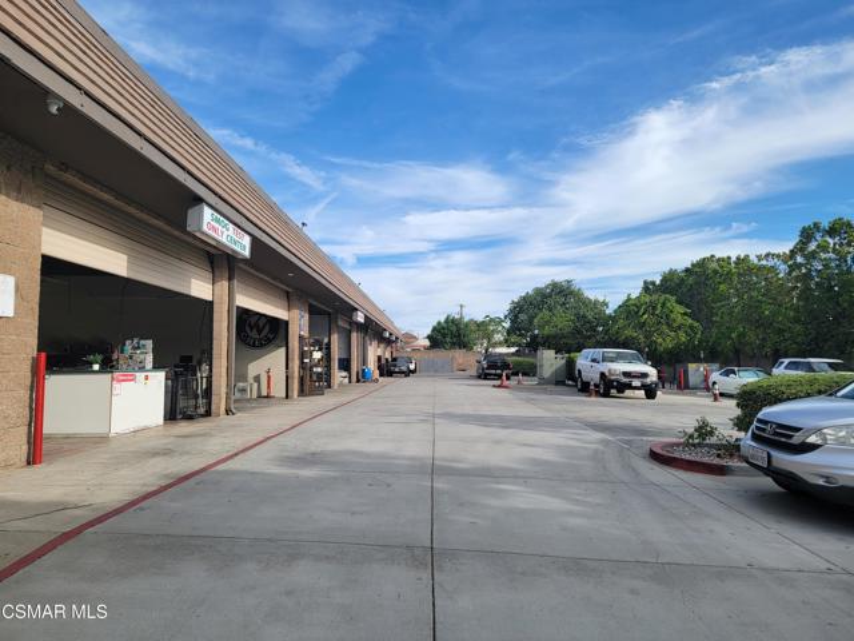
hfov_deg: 71.6
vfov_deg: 56.8
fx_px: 592
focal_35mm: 24
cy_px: 320
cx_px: 427
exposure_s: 1/786
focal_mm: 6.7
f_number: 1.8
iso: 16
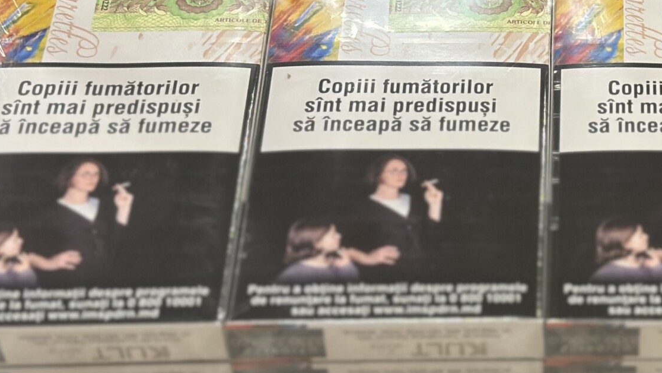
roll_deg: -2.3
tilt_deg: -26.6
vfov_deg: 9.9
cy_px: -84
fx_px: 2107
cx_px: 696
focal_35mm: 120
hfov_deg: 17.4
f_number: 1.78
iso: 250
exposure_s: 1/50
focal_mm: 6.86
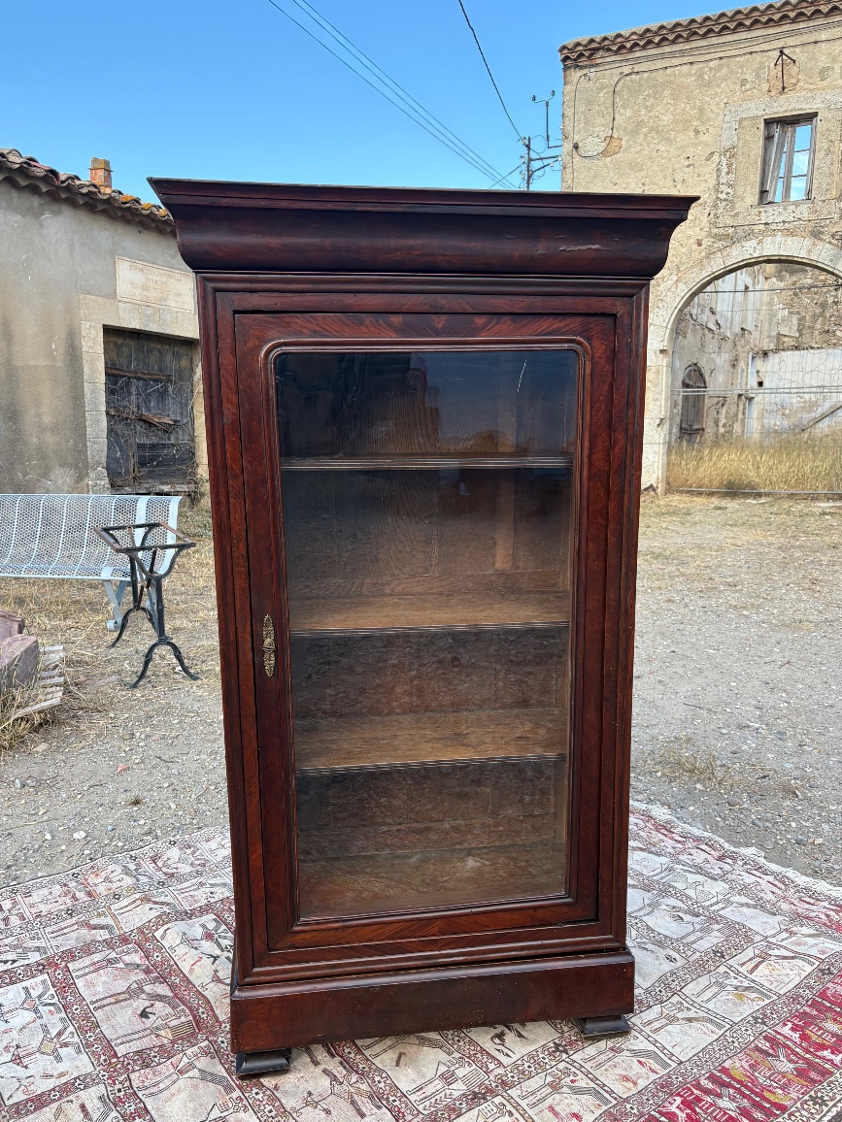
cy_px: 580
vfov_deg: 65.3
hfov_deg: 51.4
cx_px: 428
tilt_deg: -9.0
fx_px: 876
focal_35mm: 27
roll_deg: -0.5
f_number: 1.6
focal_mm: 5.96
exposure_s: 1/515
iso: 64
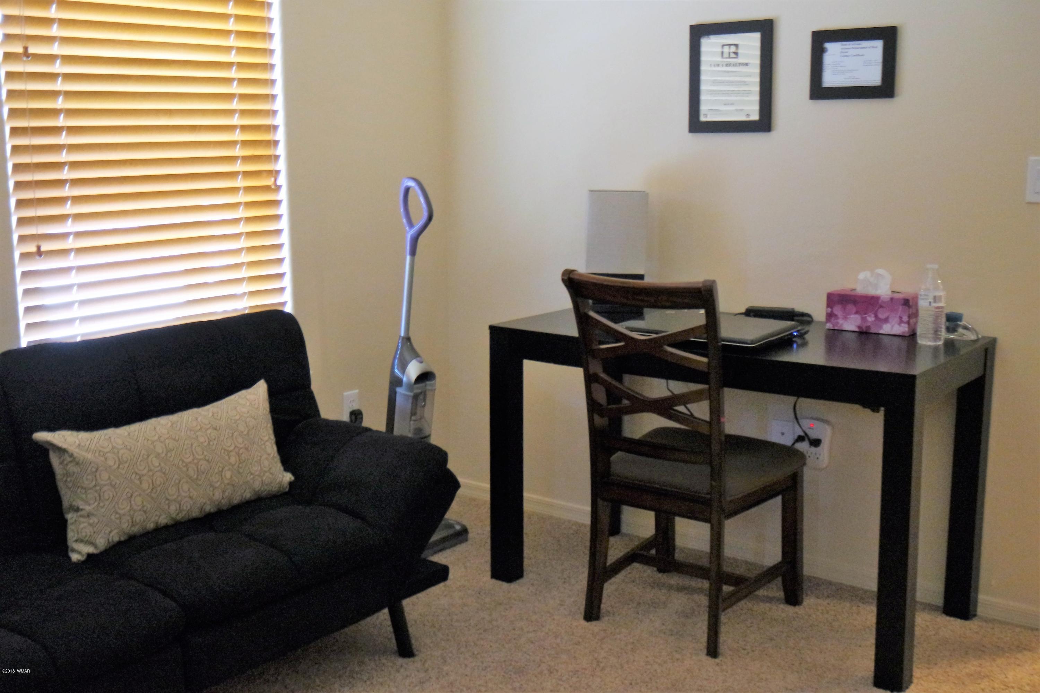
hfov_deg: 48.5
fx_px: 1155
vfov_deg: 33.4
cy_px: 346
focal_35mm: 40
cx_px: 520
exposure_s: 1/15
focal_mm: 15
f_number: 4
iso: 1600
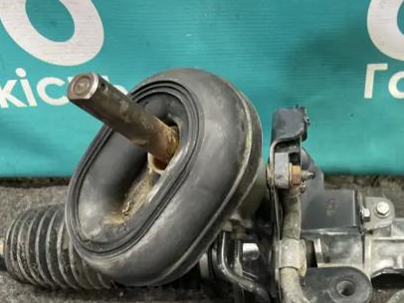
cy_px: 179
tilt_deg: -45.7
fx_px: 478
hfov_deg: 44.3
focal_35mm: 41
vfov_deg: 35.0
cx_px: 302
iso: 320
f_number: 1.6
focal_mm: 4.2
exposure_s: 1/50
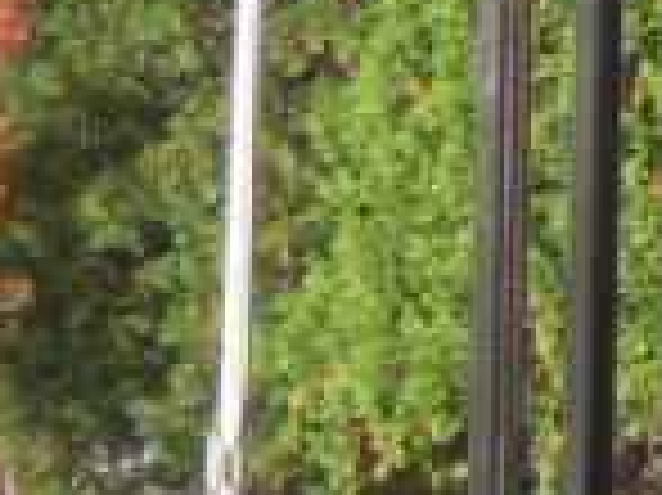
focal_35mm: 218
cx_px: 1297
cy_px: -68
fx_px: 4166
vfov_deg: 6.8
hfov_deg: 8.6
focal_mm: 8.9
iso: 100
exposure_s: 1/250
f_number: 3.5
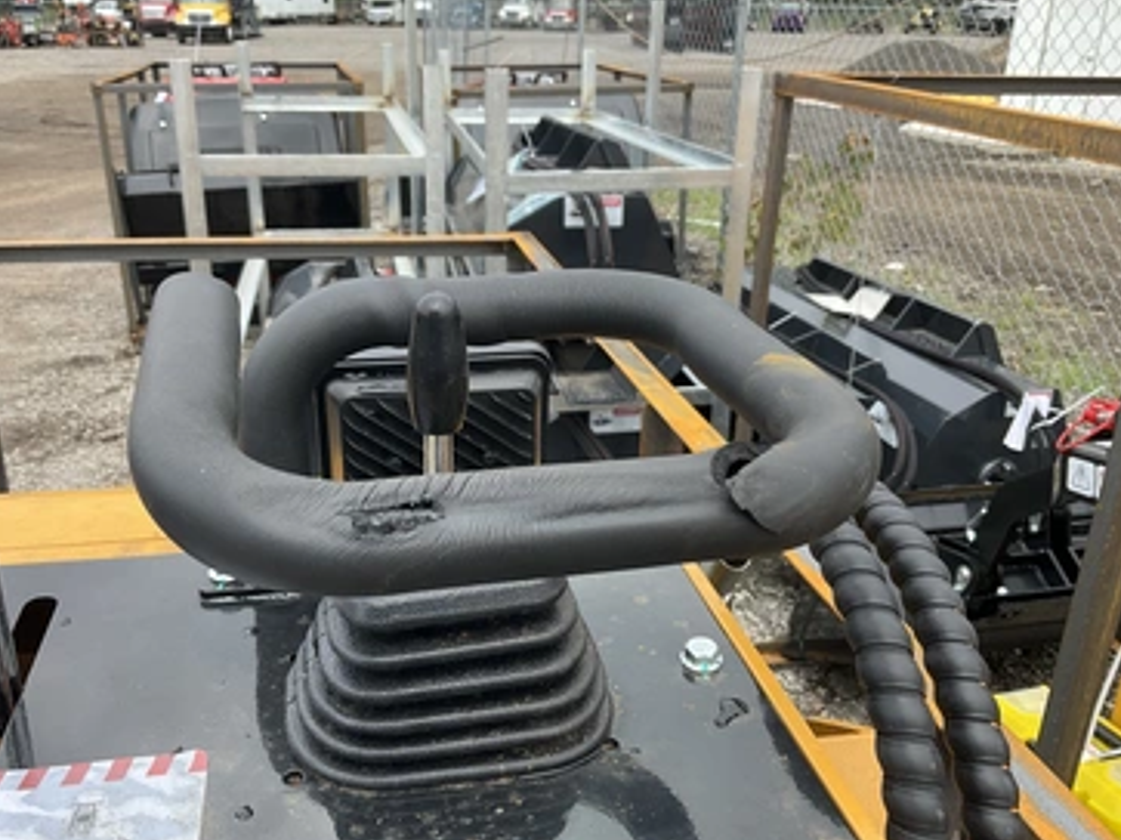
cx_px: 534
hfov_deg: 56.8
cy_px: 435
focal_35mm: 32
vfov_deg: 44.1
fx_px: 1036
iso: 25
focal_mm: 3
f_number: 1.8
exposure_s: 1/657
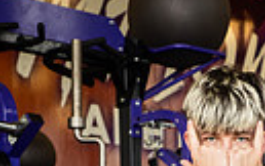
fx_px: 1287
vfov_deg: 6.9
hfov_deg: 11.7
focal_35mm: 178
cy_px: 434
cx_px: 232
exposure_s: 1/250
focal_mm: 50
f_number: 7.1
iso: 800
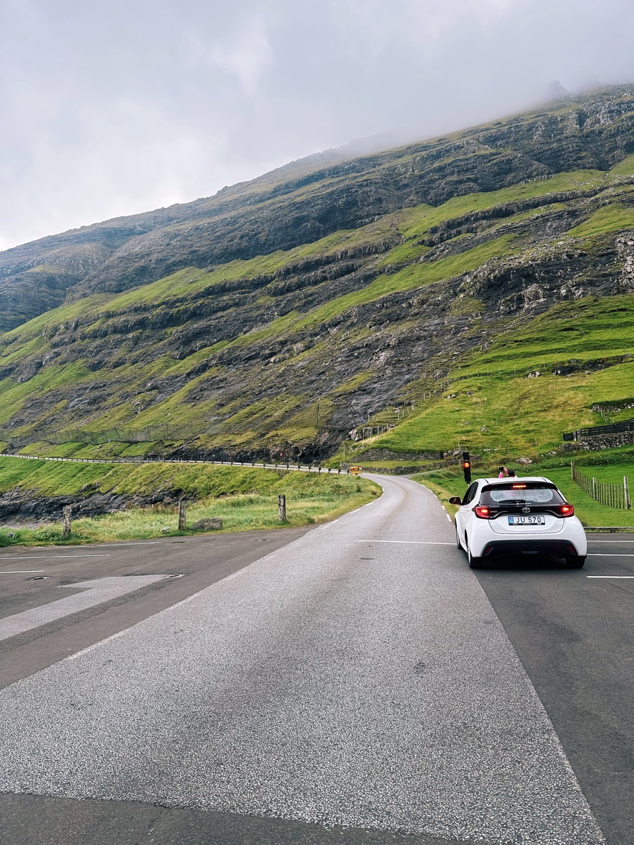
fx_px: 586
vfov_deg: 71.6
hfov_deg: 56.8
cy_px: 422
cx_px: 317
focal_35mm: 24
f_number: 1.78
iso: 80
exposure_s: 1/380
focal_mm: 6.86
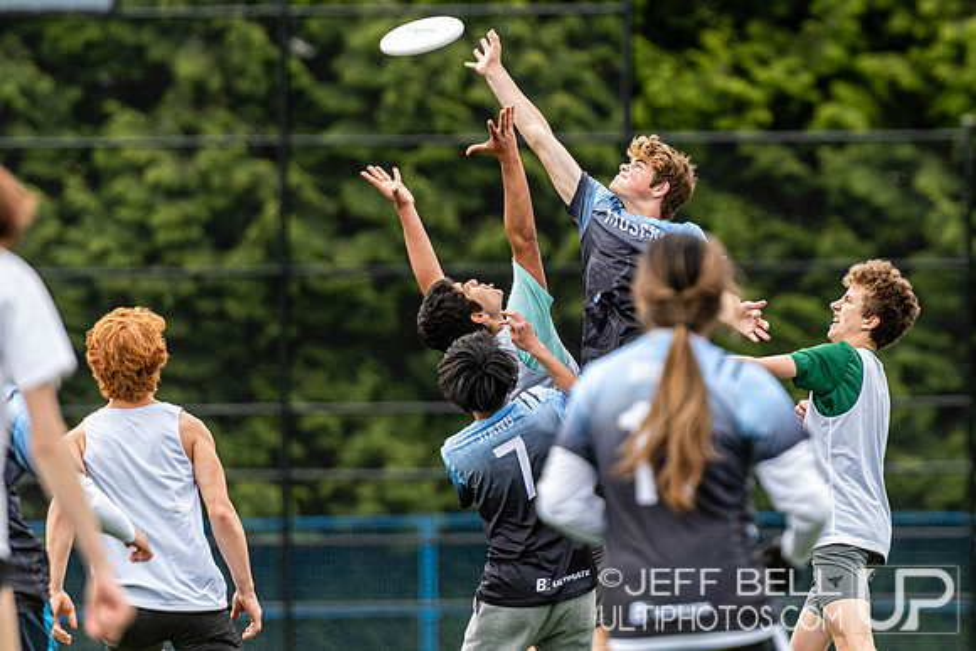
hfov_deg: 4.6
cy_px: 220
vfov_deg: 3.0
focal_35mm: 452
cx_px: 688
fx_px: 12268
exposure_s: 1/6400
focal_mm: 200
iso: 1000
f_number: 2.8
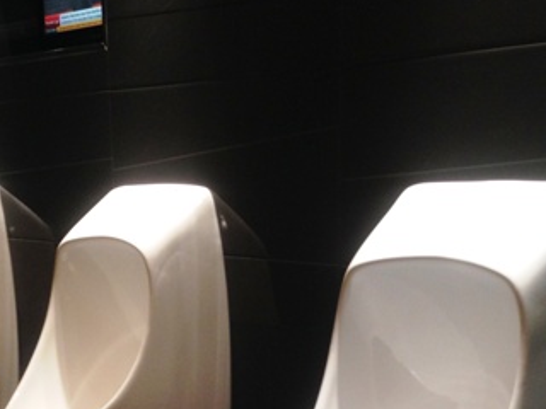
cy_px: 397
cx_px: 246
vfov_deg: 21.6
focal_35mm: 66
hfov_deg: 29.4
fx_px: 1041
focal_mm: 4.12
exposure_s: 1/20
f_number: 2.4
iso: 160
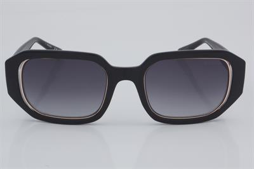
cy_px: 84
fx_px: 582
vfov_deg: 16.5
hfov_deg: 24.6
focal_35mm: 82
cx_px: 127
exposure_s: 1/4
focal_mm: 55
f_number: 32
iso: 100
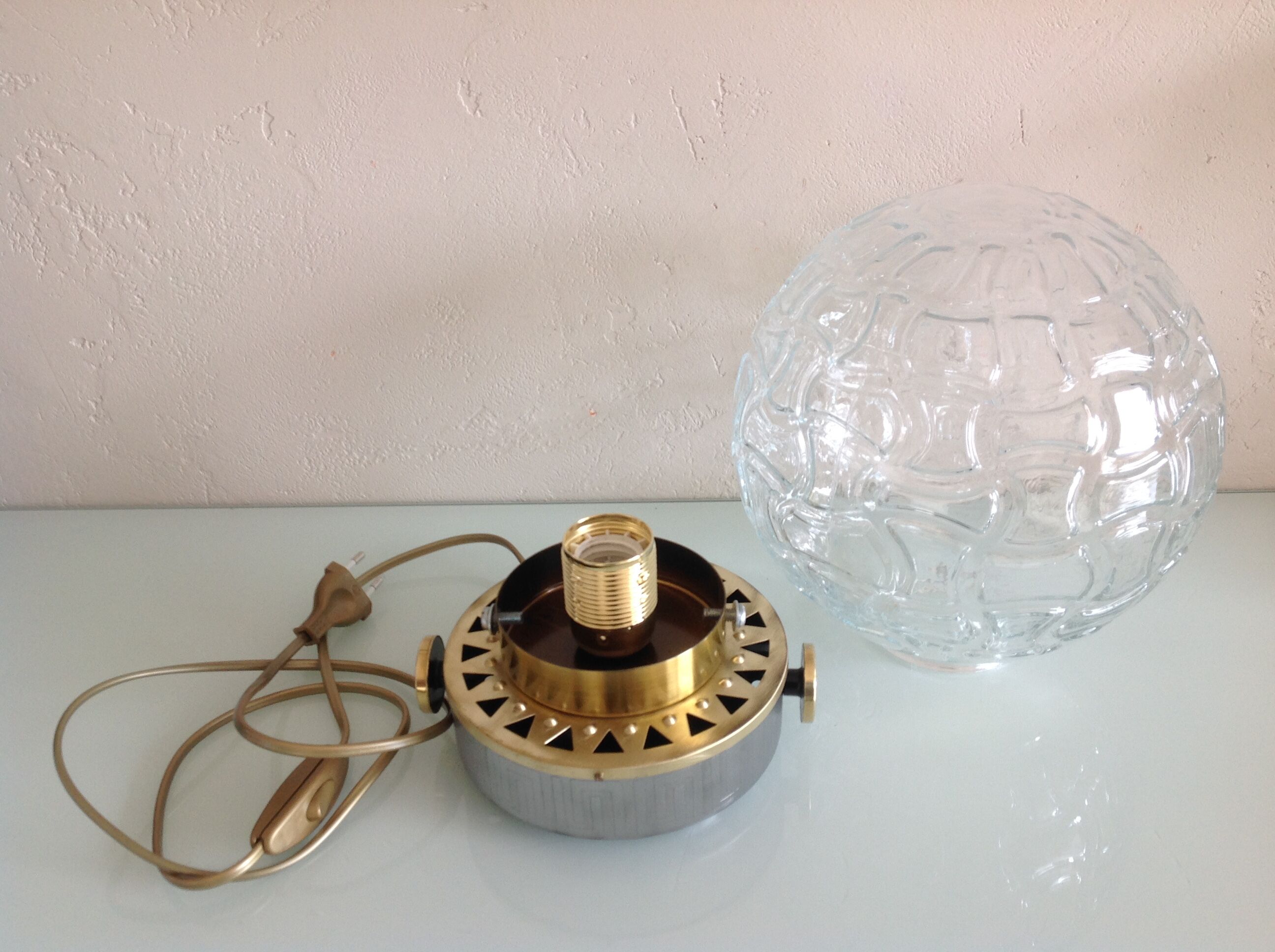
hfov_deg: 52.7
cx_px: 638
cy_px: 476
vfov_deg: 40.6
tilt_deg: -30.9
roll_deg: +2.6
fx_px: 1287
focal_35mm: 35
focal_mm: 4.28
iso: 50
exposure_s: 1/24
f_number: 2.4
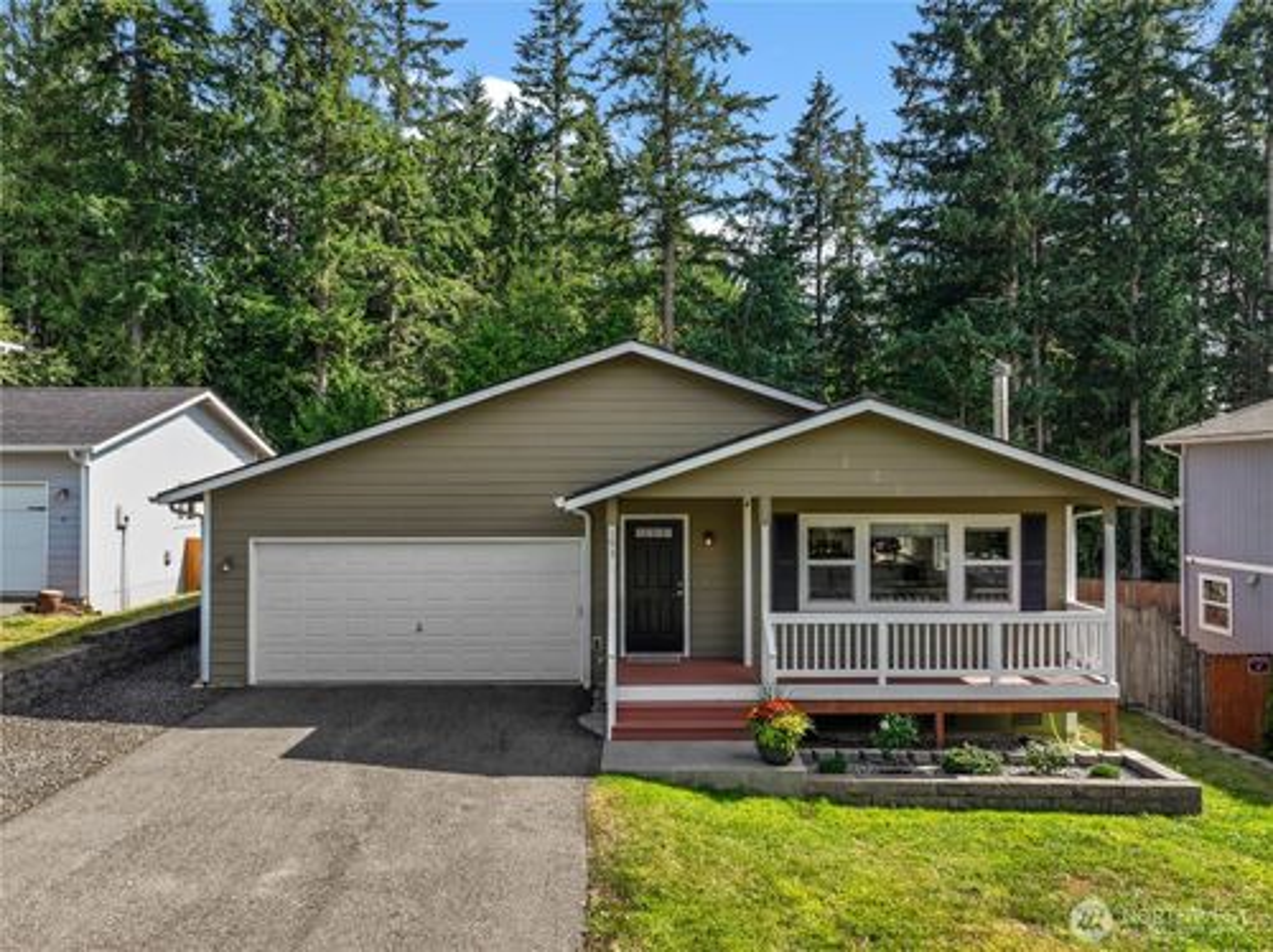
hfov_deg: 71.6
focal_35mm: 24
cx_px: 636
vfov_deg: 56.7
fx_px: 882
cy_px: 476
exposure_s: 1/100
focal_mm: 12.29
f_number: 9
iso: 200
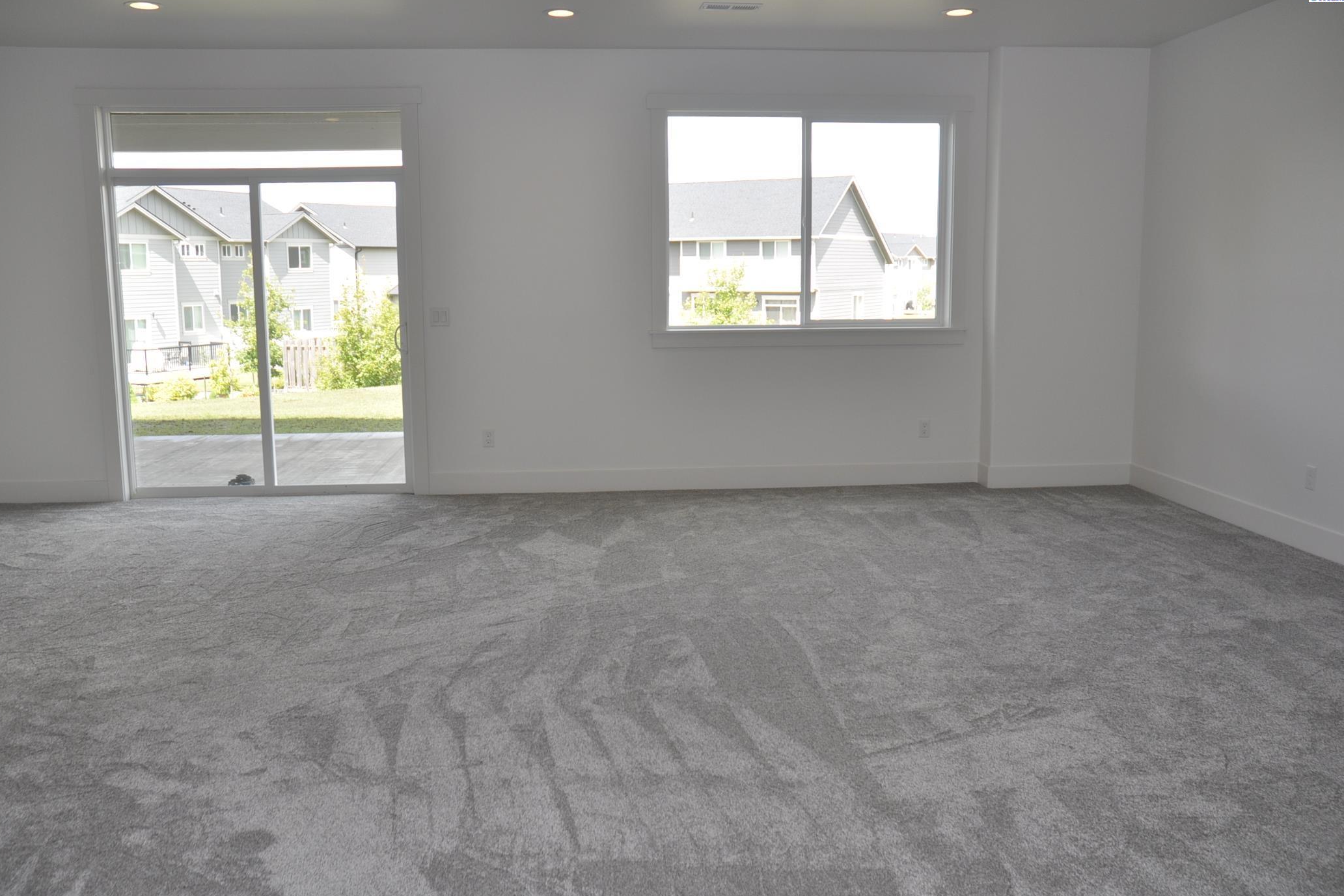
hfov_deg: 65.5
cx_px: 657
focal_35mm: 28
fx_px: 1045
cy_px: 457
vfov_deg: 46.4
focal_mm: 18
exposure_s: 1/200
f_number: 4.5
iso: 200
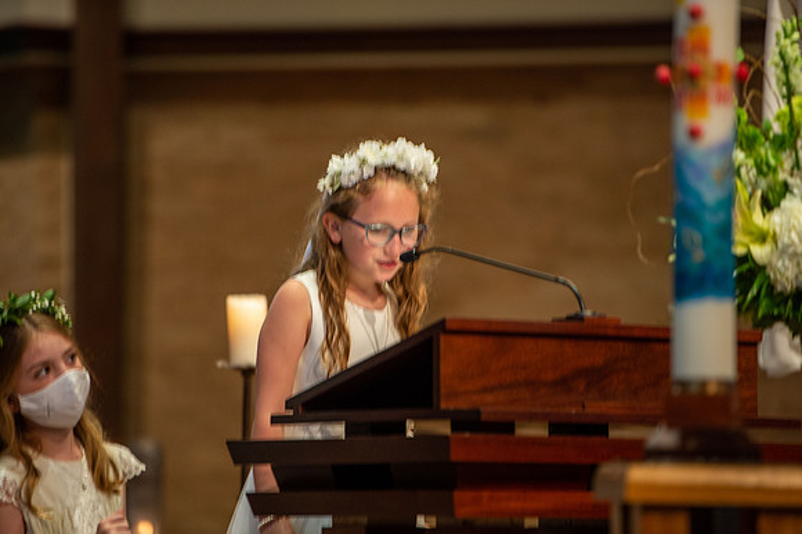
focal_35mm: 200
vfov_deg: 6.9
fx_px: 4453
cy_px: 267
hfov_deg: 10.3
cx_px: 401
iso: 1600
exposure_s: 1/125
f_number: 2.8
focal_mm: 200
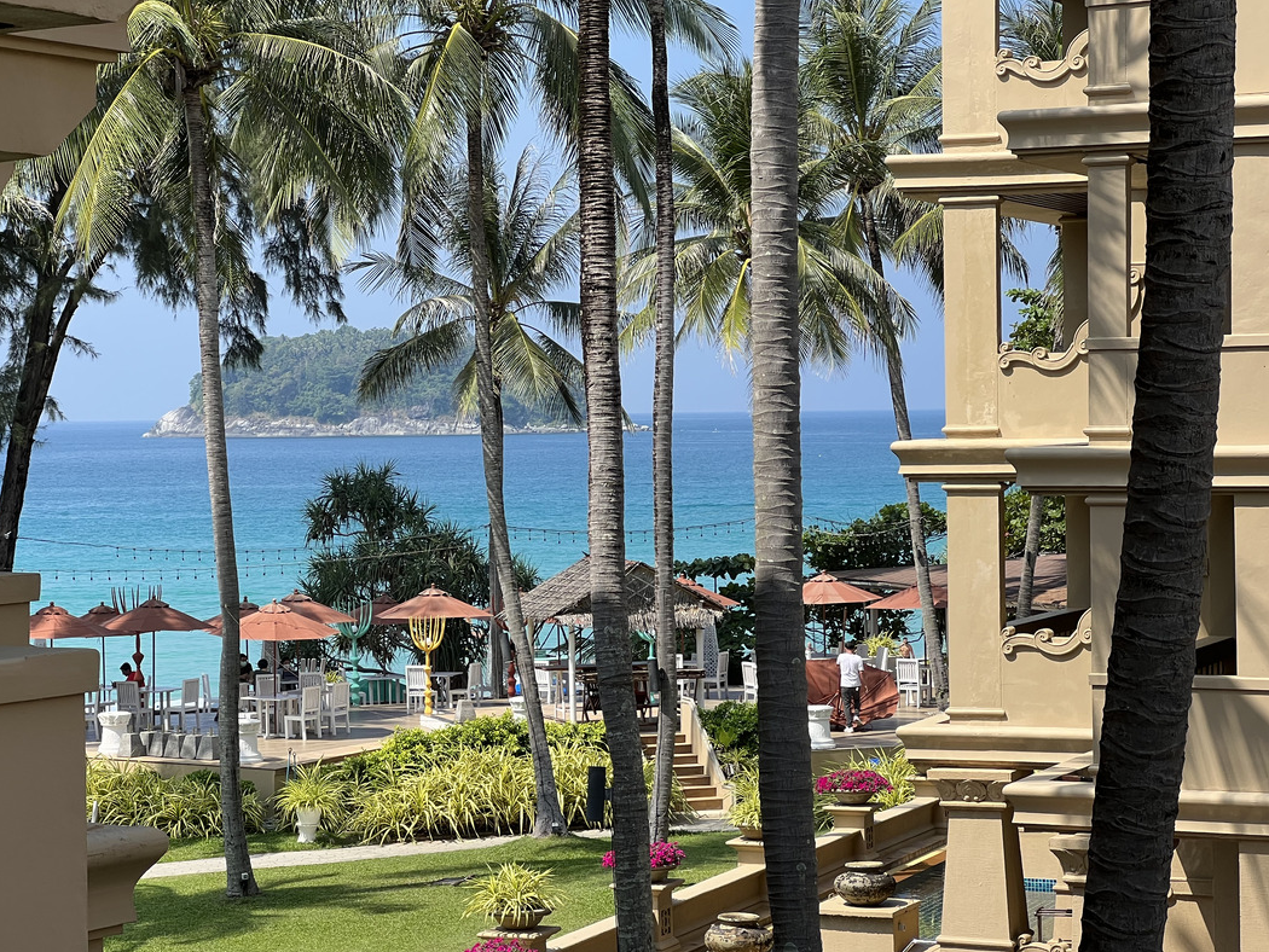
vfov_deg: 16.8
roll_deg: +1.0
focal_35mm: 88
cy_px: 474
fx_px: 3227
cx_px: 574
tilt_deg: -1.1
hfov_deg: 22.2
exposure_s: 1/479
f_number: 2.8
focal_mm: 9
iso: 32
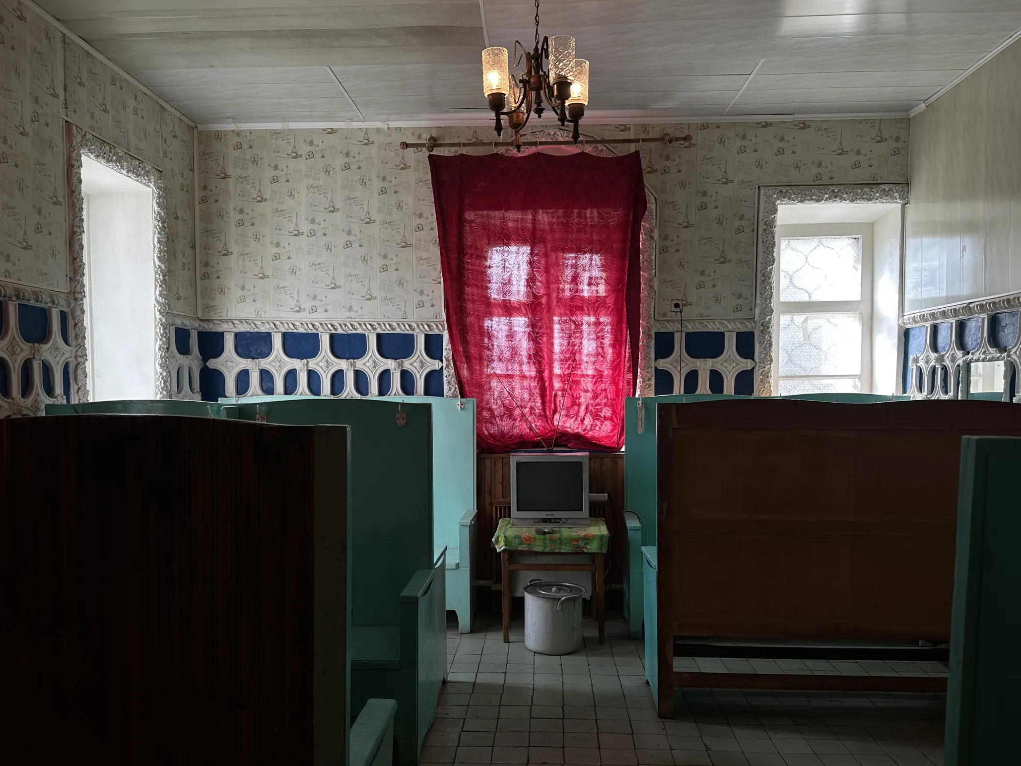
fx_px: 826
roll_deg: +0.2
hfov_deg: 63.4
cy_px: 428
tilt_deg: -3.9
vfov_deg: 49.6
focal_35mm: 28
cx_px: 506
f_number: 1.78
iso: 50
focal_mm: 6.86
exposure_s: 1/101
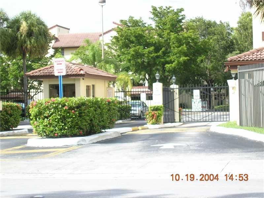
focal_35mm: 98
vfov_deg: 15.1
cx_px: 132
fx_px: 747
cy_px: 99
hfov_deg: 20.0
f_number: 4.6
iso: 50
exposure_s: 1/196
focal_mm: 14.9
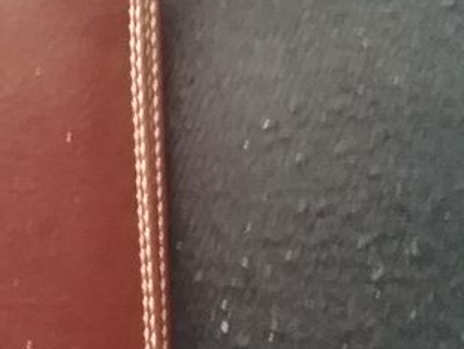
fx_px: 1341
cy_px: 141
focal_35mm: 100
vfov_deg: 14.8
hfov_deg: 18.3
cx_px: -141
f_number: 2.2
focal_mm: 3.3
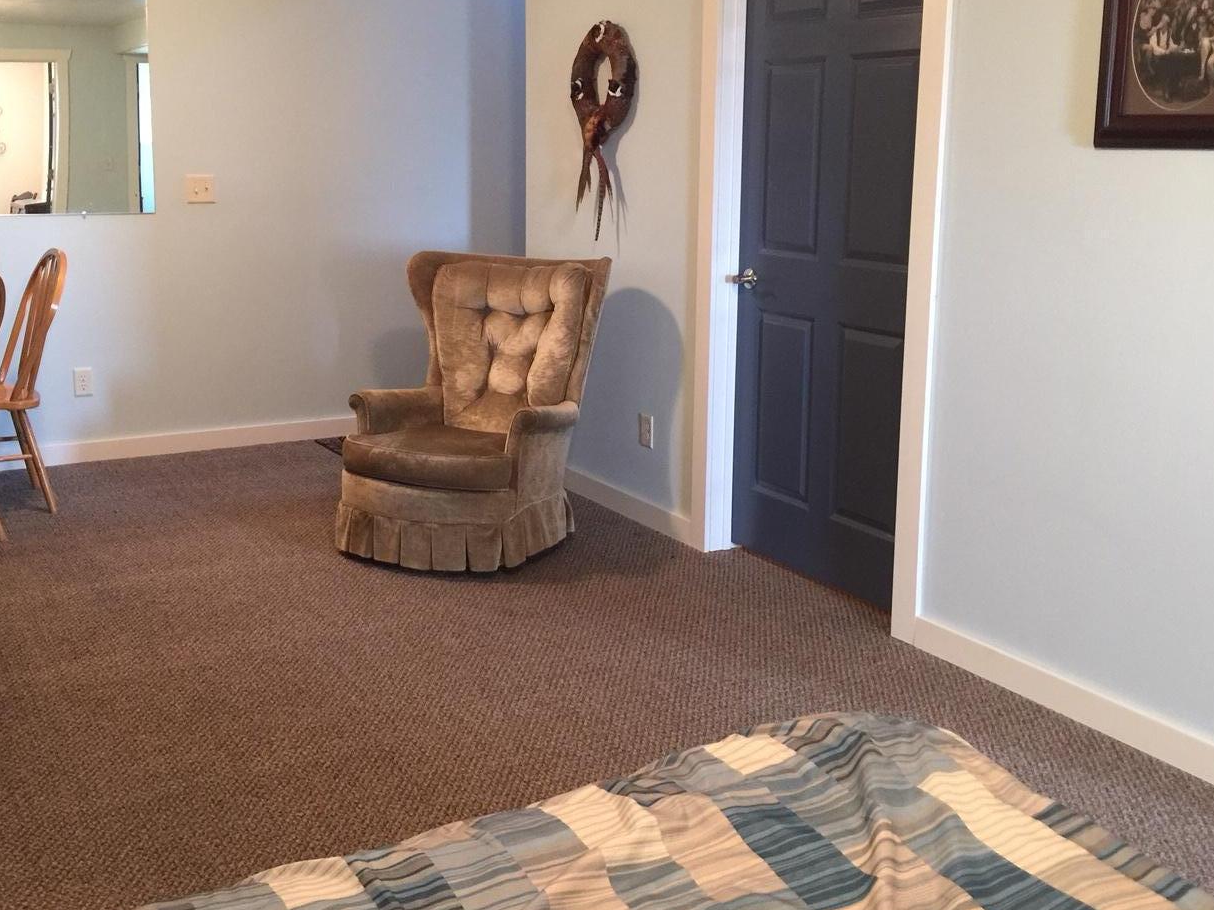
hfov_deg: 47.7
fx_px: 1367
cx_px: 525
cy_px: 362
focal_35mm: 39
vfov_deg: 36.7
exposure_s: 1/10
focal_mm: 4.15
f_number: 2.2
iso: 125
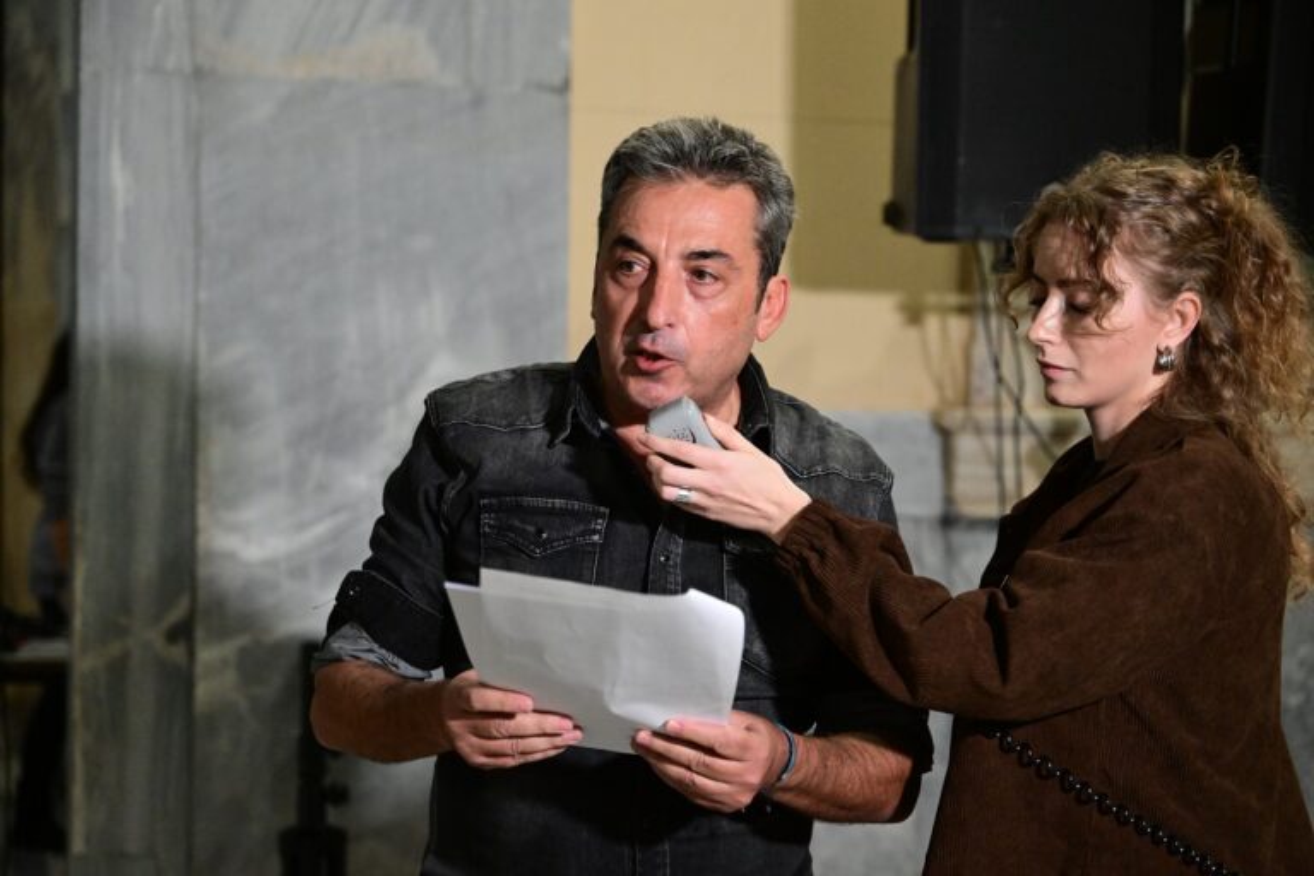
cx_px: 657
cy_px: 438
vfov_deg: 20.9
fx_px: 2372
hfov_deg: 31.0
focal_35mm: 65
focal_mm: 65
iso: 8000
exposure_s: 1/160
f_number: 3.2
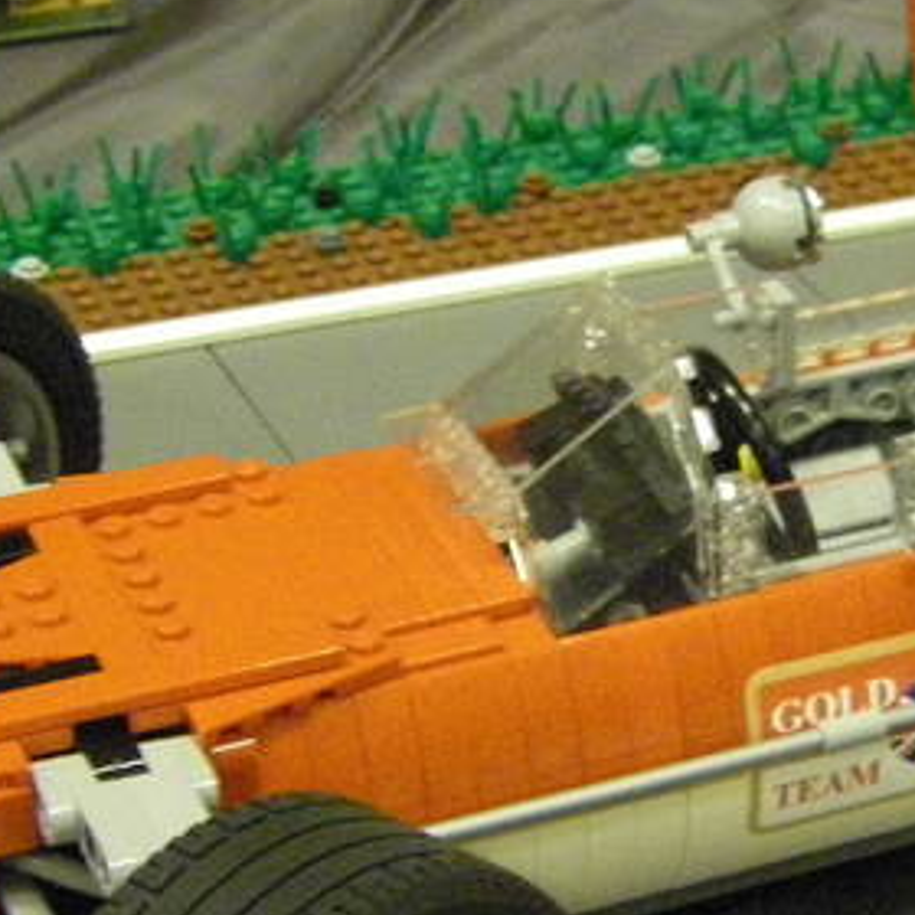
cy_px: 497
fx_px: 3678
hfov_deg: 14.0
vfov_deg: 14.2
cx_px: 843
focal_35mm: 123
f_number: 3.5
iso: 800
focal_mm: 6.3
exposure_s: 1/13
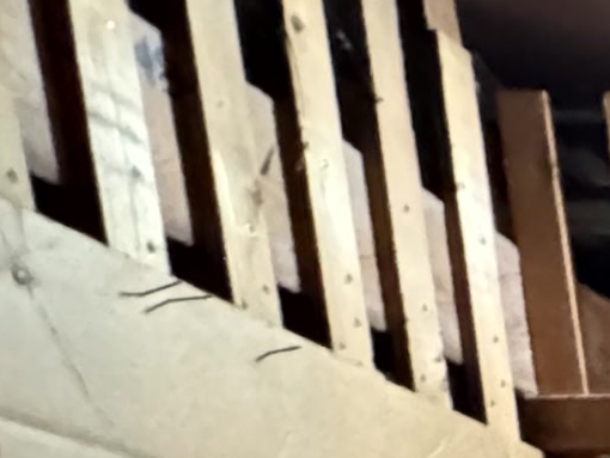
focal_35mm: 81
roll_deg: +2.0
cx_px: 1437
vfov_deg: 13.7
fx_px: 1428
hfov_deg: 15.1
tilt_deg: -11.8
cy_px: 1062
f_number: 2.2
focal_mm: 2.22
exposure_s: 1/30
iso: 1250
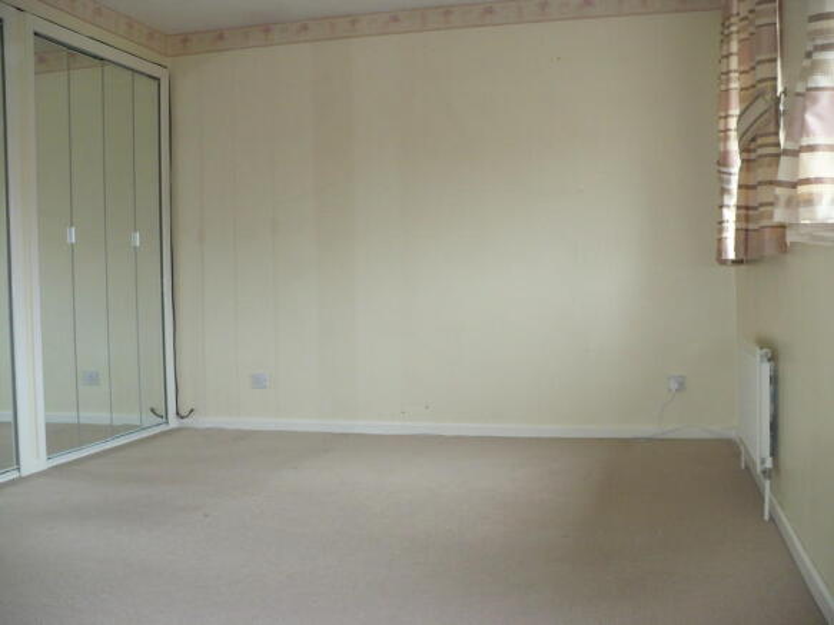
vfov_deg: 38.7
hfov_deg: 50.1
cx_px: 417
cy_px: 312
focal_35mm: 37
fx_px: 891
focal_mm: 6.1
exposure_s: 1/80
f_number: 2.8
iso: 200
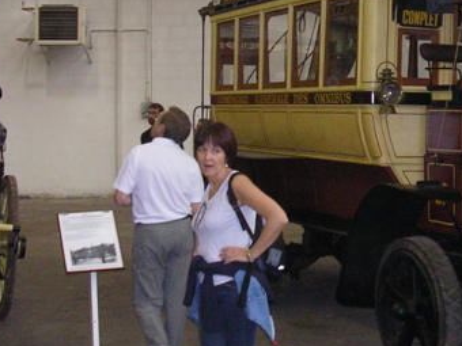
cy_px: 123
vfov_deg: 18.2
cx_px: 391
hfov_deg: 23.6
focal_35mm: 81
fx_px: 1081
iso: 200
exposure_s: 1/60.1
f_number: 3
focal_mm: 6.6
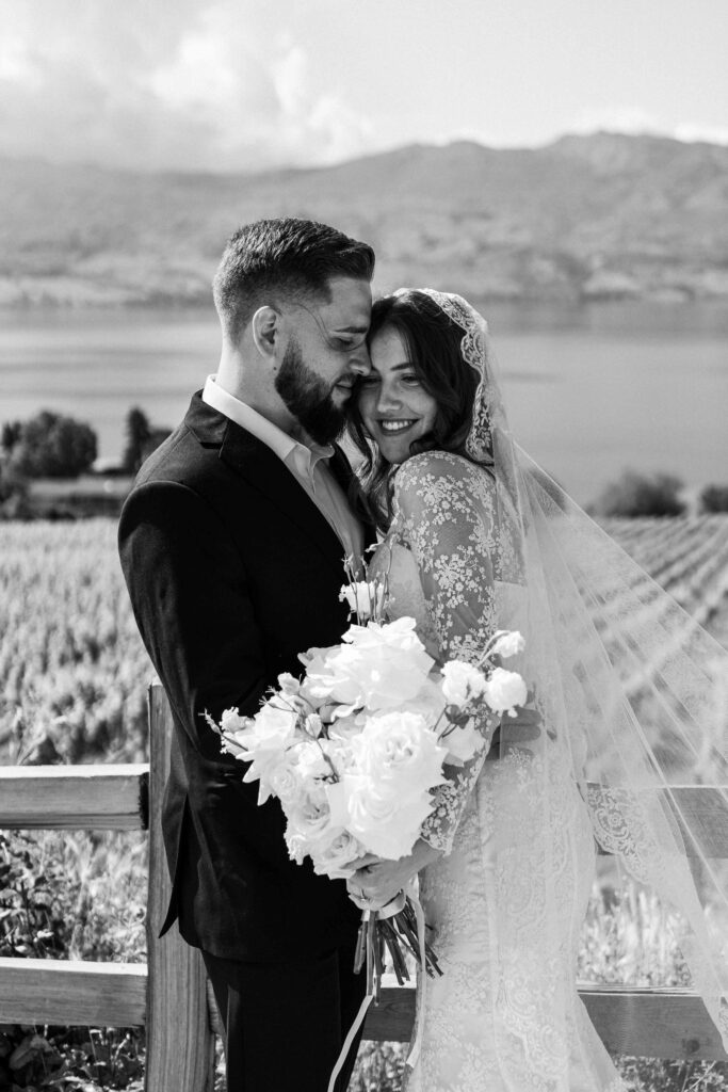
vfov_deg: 39.6
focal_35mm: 50
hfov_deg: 27.0
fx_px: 1516
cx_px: 364
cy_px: 546
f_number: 2.8
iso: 100
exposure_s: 1/5000
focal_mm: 50
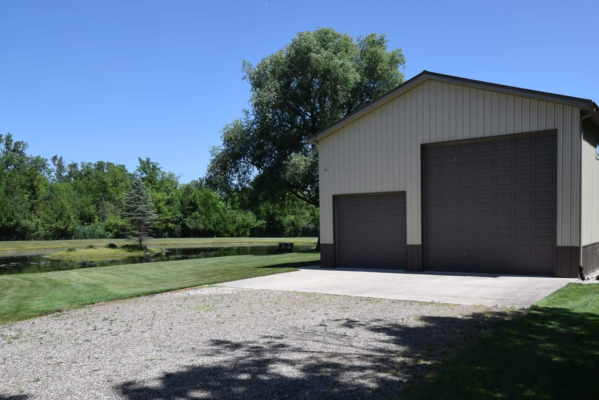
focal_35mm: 29
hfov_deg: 63.2
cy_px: 254
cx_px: 350
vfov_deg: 44.6
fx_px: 483
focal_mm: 14
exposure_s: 1/320
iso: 200
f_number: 9
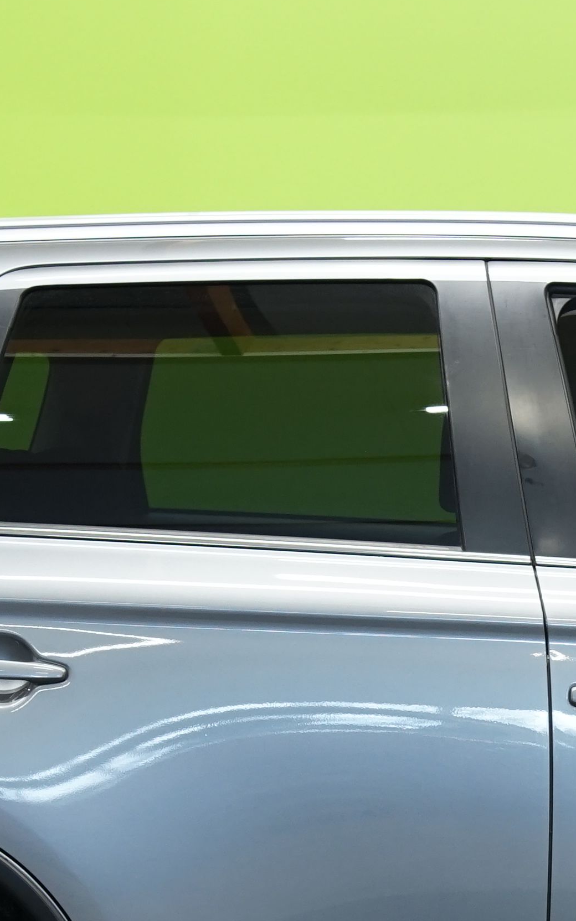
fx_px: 3968
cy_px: 869
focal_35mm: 158
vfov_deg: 13.1
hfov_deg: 8.2
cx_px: 719
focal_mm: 43
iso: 500
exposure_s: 1/15
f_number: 5
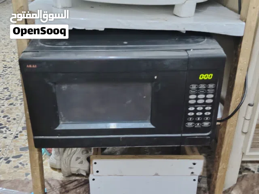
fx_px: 307
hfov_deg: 45.8
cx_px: 130
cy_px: 97
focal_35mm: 41
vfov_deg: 35.1
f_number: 1.75
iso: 1722
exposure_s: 1/25
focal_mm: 5.25
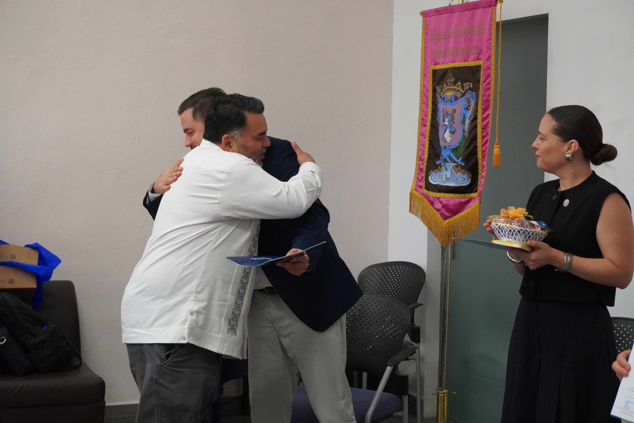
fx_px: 1162
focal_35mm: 66
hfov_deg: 30.5
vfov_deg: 20.6
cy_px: 212
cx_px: 317
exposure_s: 1/160
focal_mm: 44
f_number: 5.6
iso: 5000
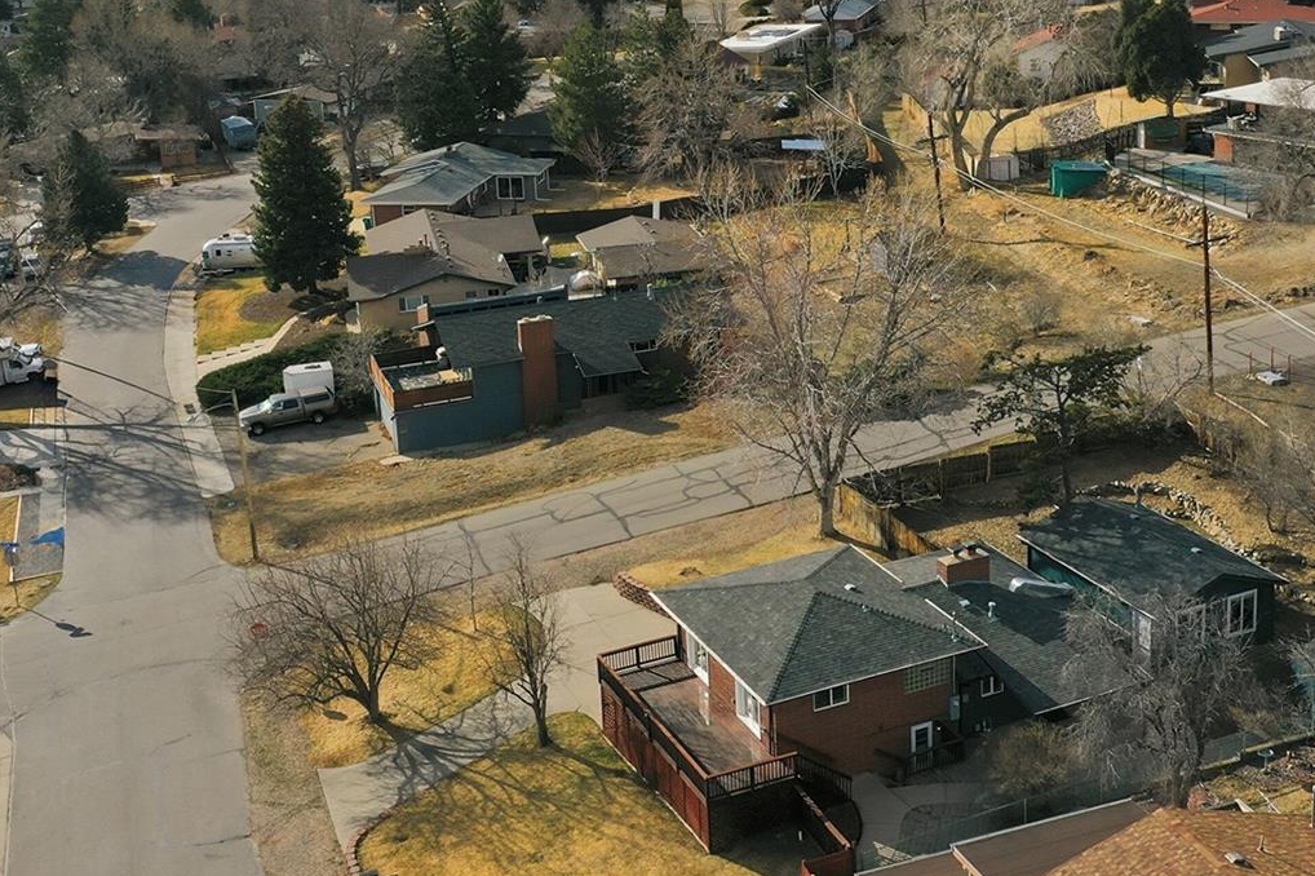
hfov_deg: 44.5
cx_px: 668
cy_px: 236
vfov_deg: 30.1
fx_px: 1607
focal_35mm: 44
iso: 100
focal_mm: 10.3
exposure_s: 1/800
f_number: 7.1
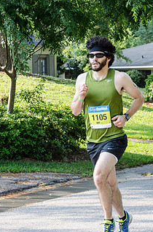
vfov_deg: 12.1
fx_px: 1091
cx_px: 64
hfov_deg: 8.0
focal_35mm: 170
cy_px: 143
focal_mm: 80
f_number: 5.3
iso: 800
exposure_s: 1/640
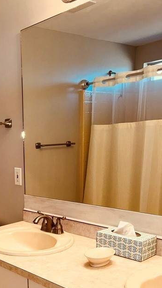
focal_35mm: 43
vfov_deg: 45.6
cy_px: 218
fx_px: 329
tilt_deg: -13.9
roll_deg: +3.2
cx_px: 1
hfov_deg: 26.3
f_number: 1.78
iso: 125
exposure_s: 1/120
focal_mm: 6.76
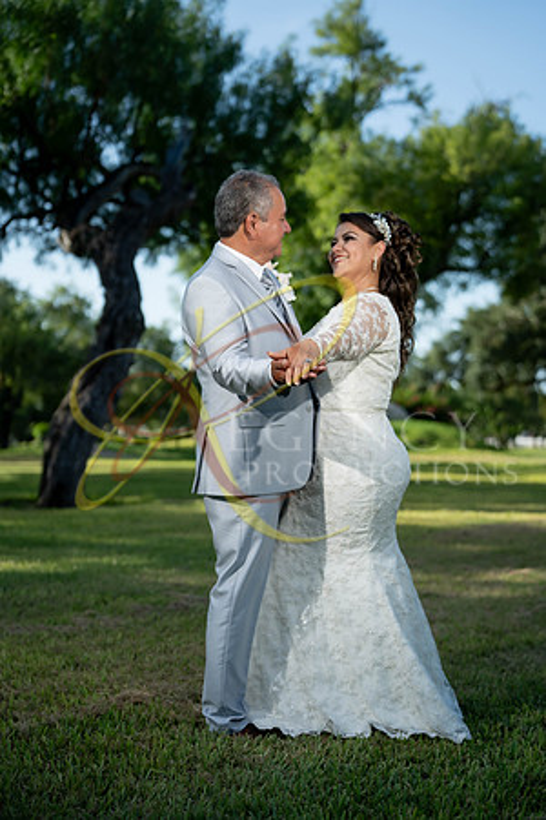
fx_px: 1228
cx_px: 273
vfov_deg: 36.9
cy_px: 410
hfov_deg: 25.1
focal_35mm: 54
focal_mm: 54
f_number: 2.5
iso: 250
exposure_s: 1/2500
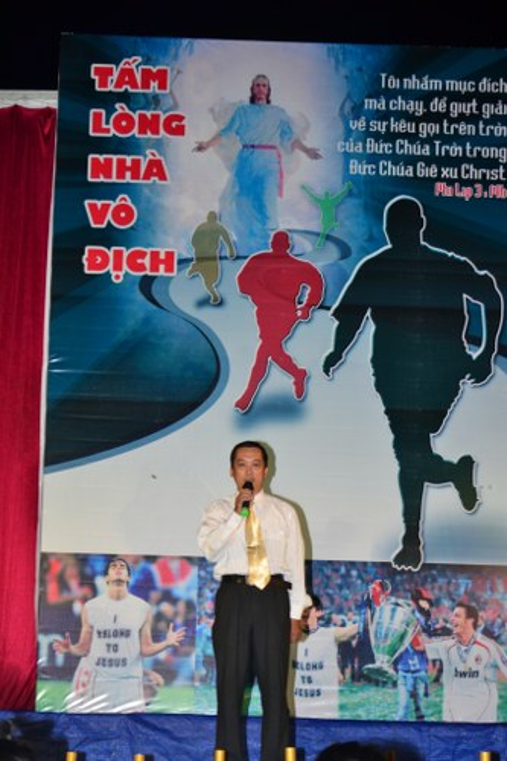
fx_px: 2378
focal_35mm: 112
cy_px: 380
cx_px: 254
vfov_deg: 18.2
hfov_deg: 12.2
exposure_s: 1/60
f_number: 4.2
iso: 200
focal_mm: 75
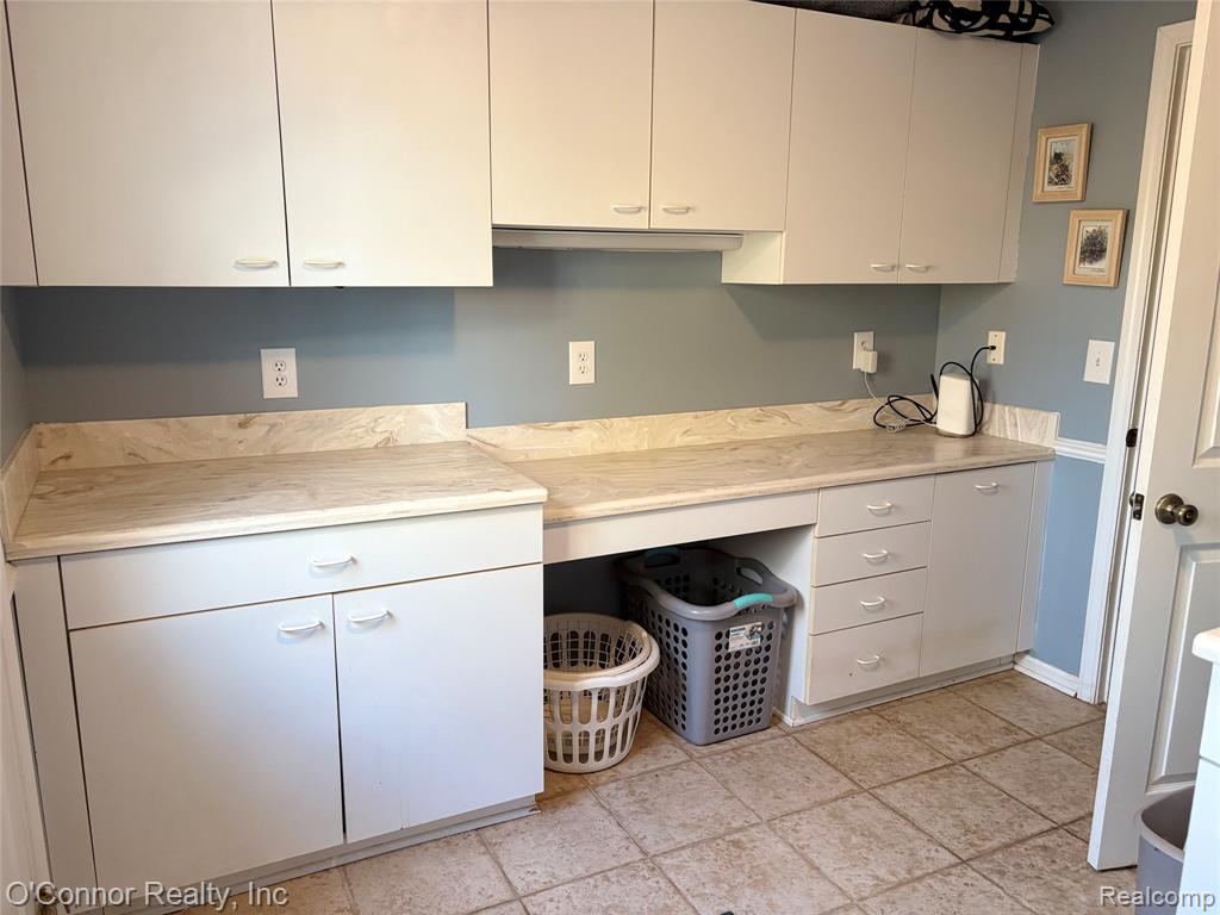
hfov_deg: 67.3
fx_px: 916
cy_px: 458
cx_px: 610
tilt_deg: -12.7
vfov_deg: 53.1
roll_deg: +0.4
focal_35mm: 26
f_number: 1.6
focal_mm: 5.96
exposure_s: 1/60
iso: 160
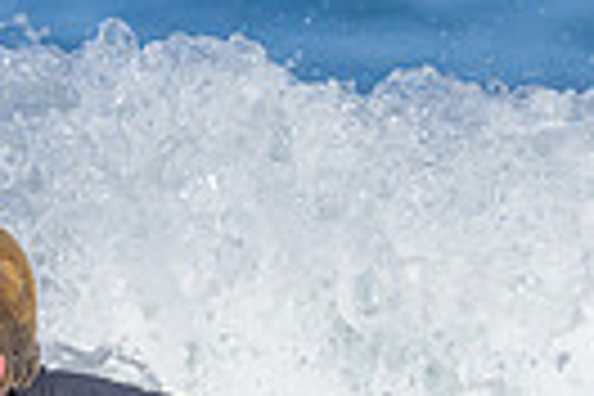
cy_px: 785
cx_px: -403
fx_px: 73271
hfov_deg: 0.5
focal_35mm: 4441
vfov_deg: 0.3
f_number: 6.3
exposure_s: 1/2000
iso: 250
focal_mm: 800
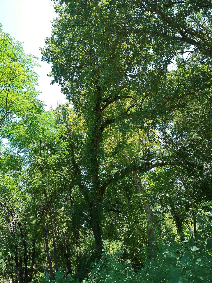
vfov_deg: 67.3
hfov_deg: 53.1
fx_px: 212
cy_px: 142
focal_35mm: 26
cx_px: 106
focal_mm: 6.8
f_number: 2
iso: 100
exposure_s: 1/318
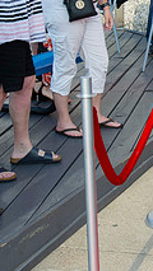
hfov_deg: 11.1
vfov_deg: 20.9
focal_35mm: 100
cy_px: 26
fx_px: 720
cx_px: 295
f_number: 9
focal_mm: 35
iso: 160
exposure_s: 1/250
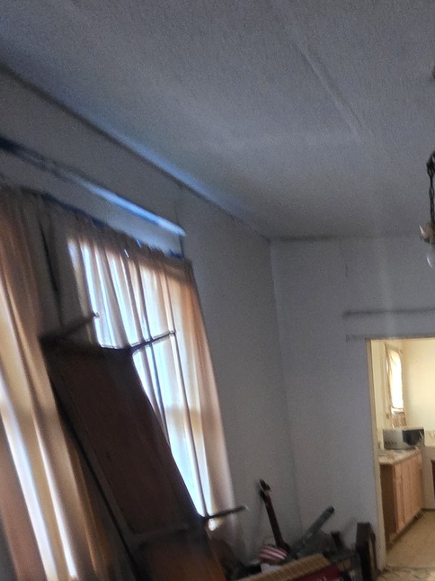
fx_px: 486
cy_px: 554
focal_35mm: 29
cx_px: 481
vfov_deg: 51.9
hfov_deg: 39.3
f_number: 1.9
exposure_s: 1/30
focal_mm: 2.2
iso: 800
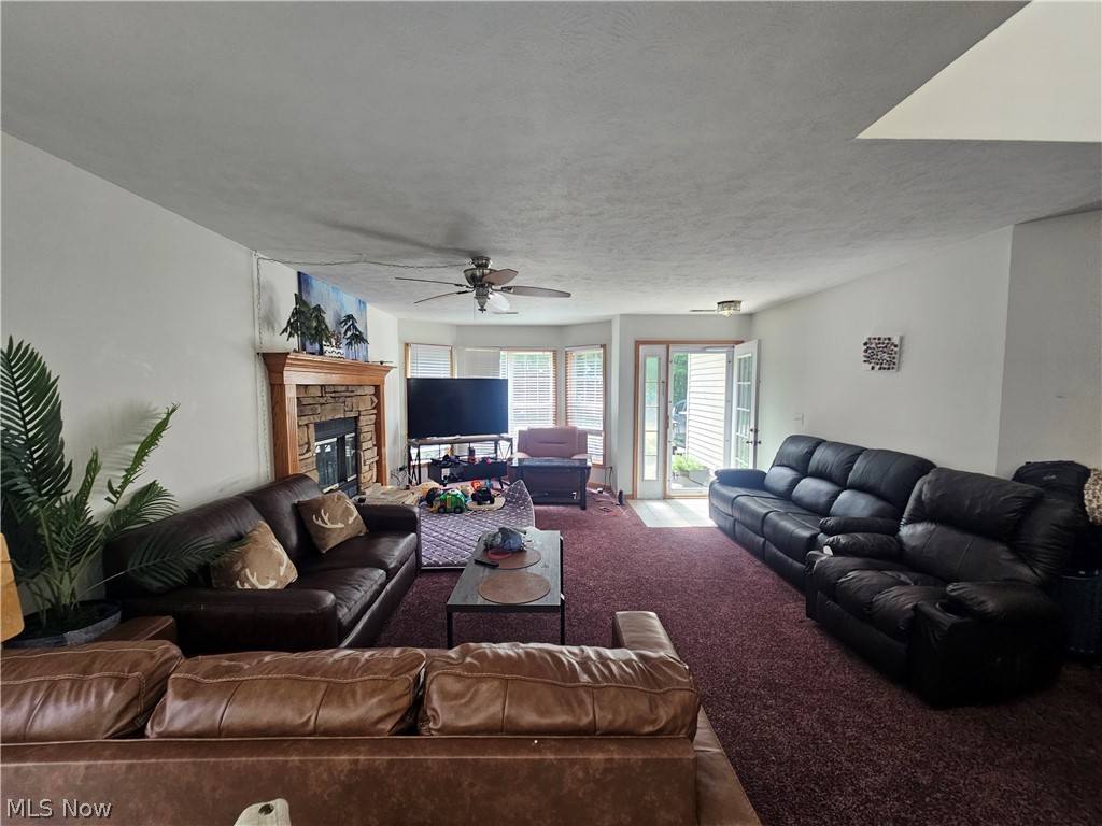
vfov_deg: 89.9
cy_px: 413
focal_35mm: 13
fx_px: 414
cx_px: 551
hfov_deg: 106.2
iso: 125
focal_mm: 2.2
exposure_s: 1/60
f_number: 2.2
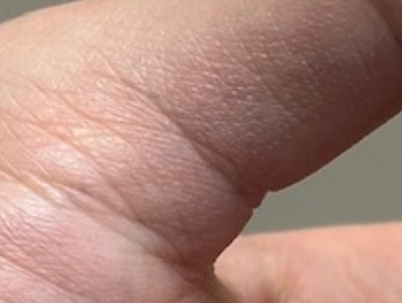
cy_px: 335
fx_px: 3583
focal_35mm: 308
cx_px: 184
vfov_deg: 4.8
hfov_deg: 6.4
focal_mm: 6.86
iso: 80
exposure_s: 1/100
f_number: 1.78
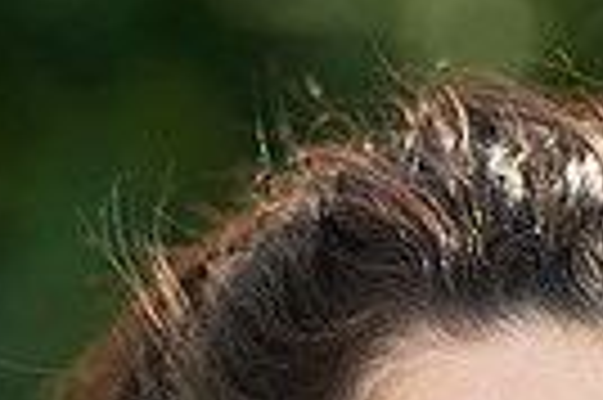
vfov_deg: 1.6
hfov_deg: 2.4
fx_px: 14471
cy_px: 854
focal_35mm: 865
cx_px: 261
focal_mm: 200
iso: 200
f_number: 4.5
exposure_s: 1/320
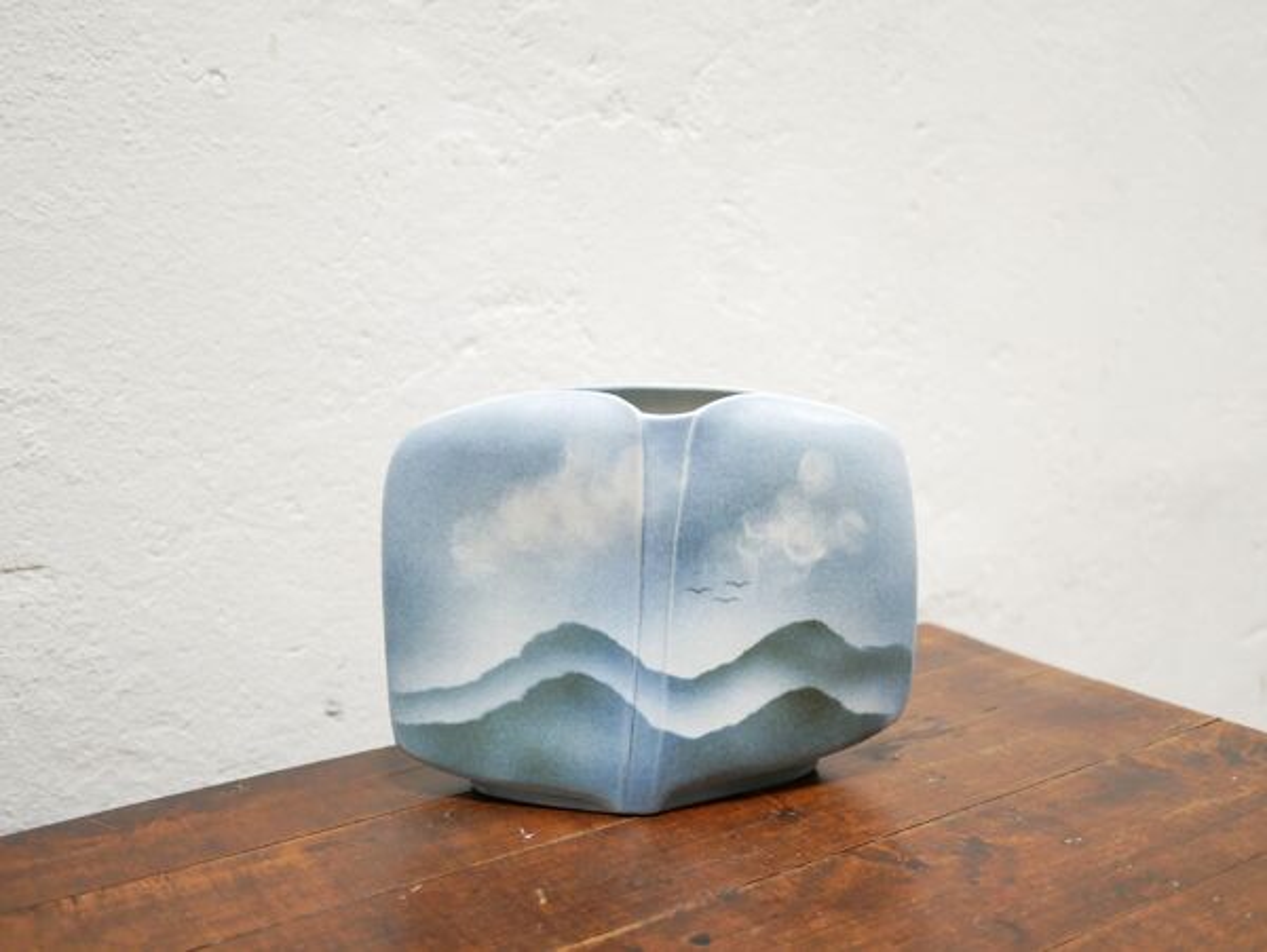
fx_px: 1465
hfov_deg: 46.8
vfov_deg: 36.0
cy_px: 476
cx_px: 634
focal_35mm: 40
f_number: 1.7
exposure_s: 1/60
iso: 800
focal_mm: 20
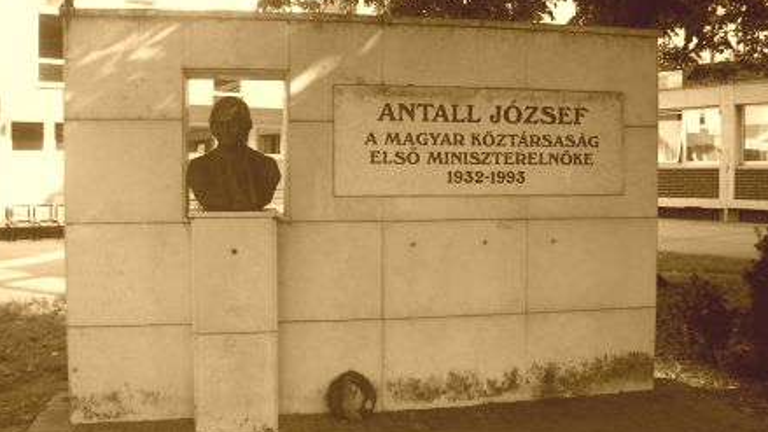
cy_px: 191
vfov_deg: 31.2
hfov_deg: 52.8
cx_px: 378
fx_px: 774
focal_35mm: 38
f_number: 2.7
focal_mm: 5.6
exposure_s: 1/250
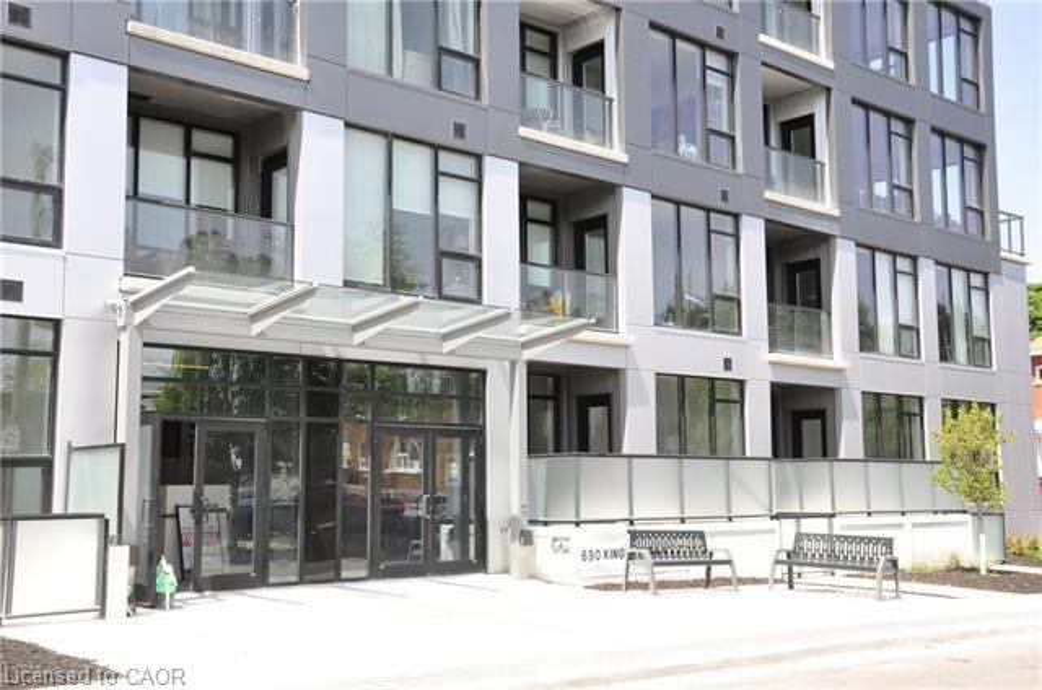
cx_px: 521
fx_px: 1170
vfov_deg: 32.9
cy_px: 345
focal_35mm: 40
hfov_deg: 48.0
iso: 3200
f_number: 7.1
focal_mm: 27
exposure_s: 1/4000
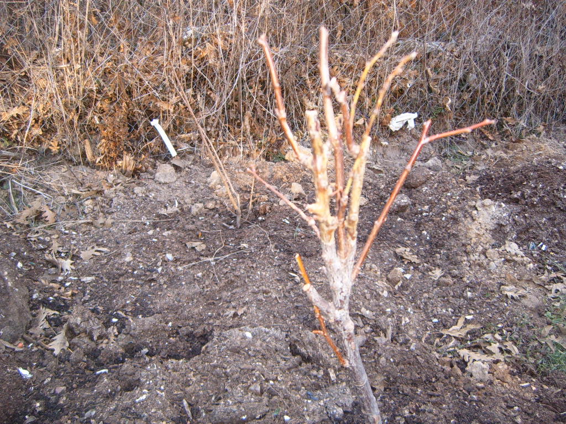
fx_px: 605
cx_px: 283
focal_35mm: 37
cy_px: 212
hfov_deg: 50.1
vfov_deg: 38.7
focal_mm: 6.2
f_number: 2.9
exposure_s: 1/30
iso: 141
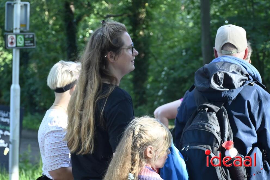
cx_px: 135
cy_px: 90
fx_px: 660
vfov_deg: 15.5
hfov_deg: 23.1
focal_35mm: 88
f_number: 5
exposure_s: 1/125
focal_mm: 59
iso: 1000
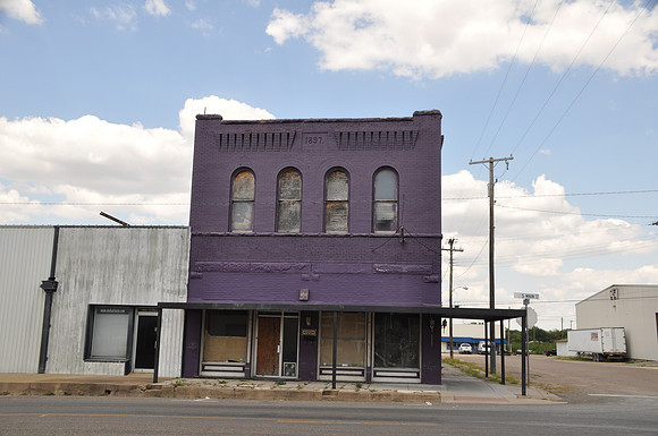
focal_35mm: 36
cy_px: 218
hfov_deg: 53.2
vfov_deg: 36.8
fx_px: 657
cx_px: 329
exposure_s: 1/200
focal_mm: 24
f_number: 7.1
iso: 200
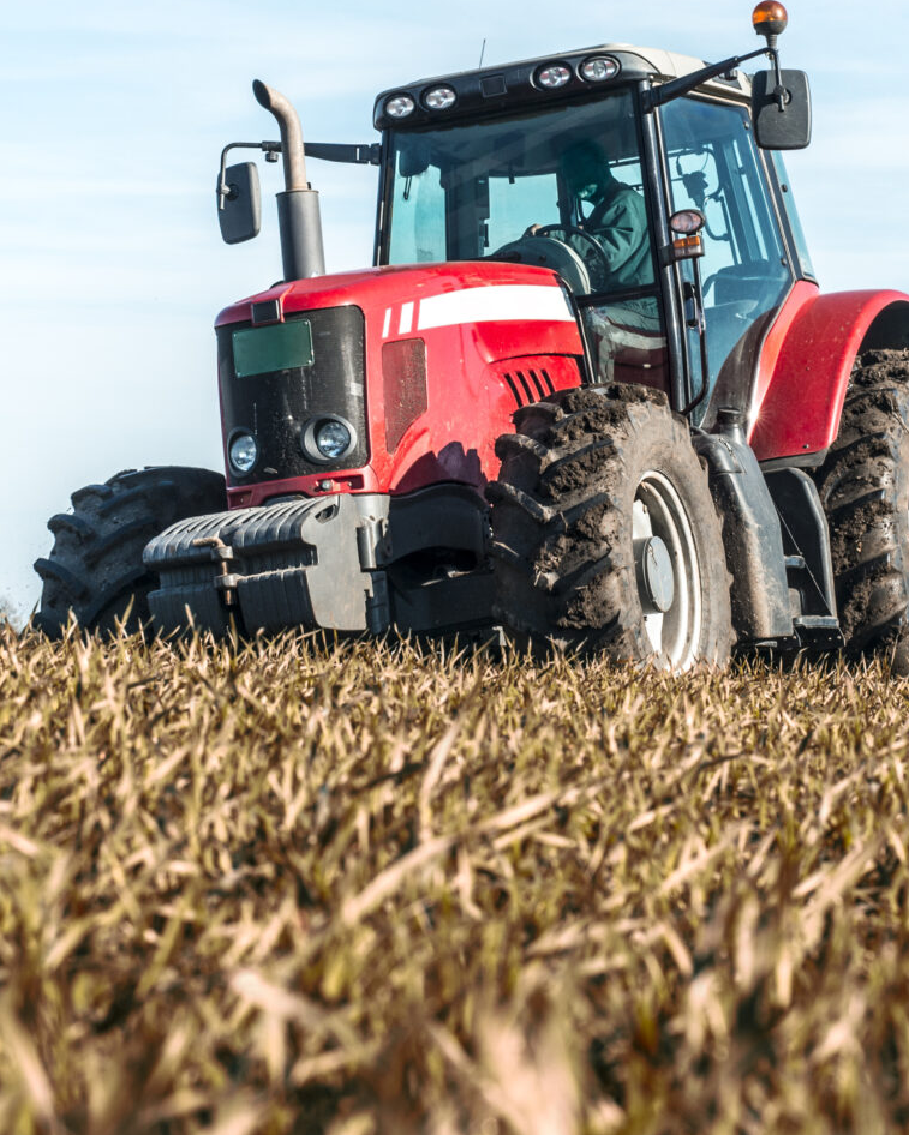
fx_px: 4270
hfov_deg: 12.1
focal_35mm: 127
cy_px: 388
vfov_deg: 15.1
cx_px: 642
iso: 200
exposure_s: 1/320
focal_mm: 50
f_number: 10
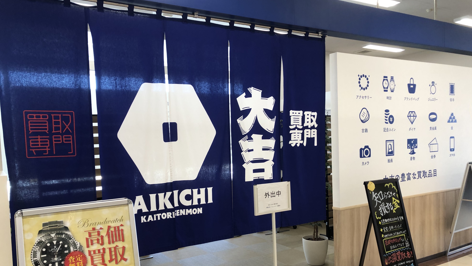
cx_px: 237
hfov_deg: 62.6
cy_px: 162
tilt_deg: -2.5
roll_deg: +2.3
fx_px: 388
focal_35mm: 31
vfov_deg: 37.6
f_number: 1.8
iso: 25
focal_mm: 3.99
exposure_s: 1/40
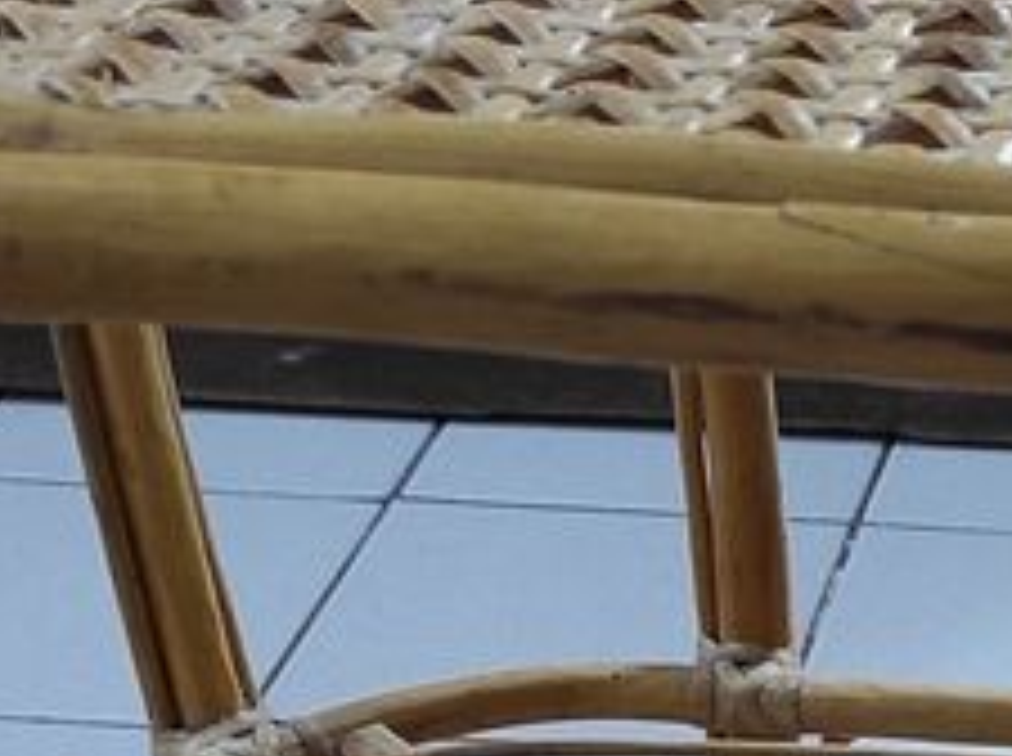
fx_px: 3240
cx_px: 1372
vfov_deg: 12.6
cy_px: 1143
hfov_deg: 16.6
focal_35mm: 111
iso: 264
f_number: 1.89
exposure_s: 1/33
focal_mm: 5.43
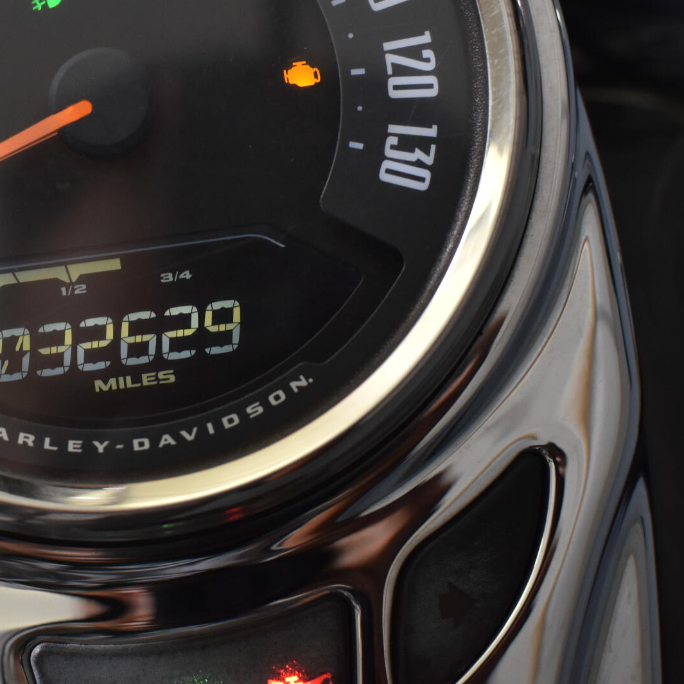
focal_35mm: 84
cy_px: 261
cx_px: 146
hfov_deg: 20.5
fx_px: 1873
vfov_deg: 20.7
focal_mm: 35
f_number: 4.5
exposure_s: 1/160
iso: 800
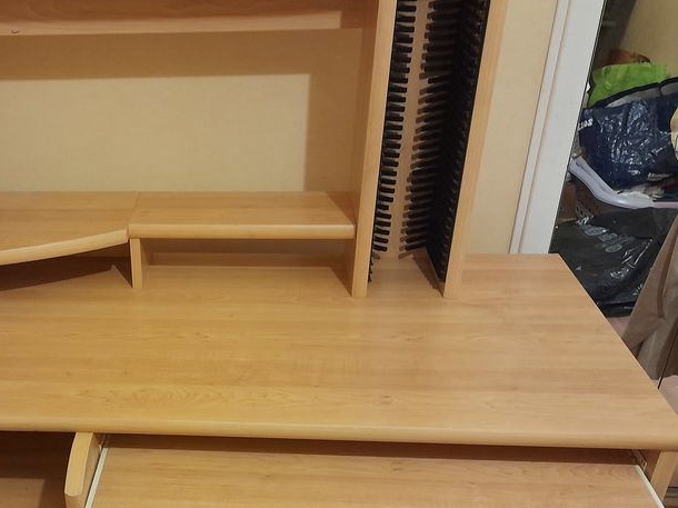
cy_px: 367
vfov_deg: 34.5
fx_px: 803
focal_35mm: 41
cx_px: 172
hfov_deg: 44.3
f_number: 2
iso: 640
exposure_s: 1/24
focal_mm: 4.6
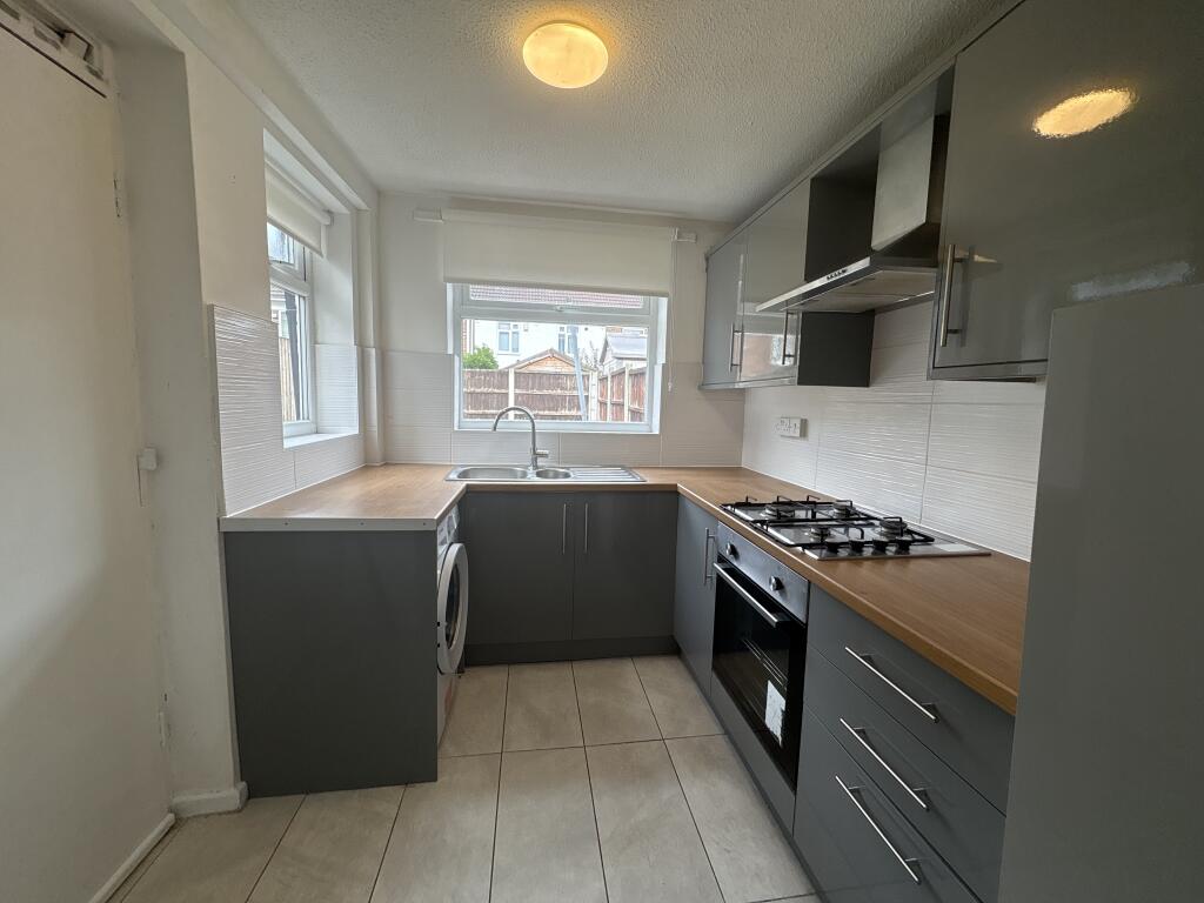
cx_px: 602
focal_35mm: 14
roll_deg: -1.3
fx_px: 487
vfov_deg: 85.7
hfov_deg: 102.1
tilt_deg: -5.0
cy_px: 452
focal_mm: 2.22
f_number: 2.2
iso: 64
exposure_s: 1/133
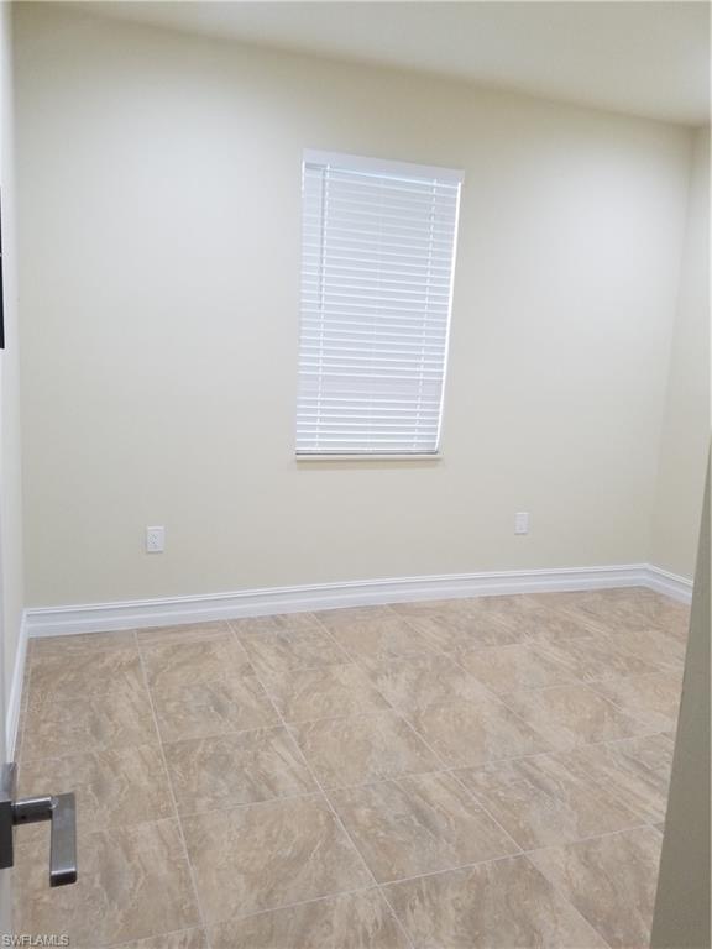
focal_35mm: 26
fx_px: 713
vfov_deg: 67.3
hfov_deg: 53.1
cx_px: 356
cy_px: 474
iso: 125
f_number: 1.7
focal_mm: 4.2
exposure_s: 1/60
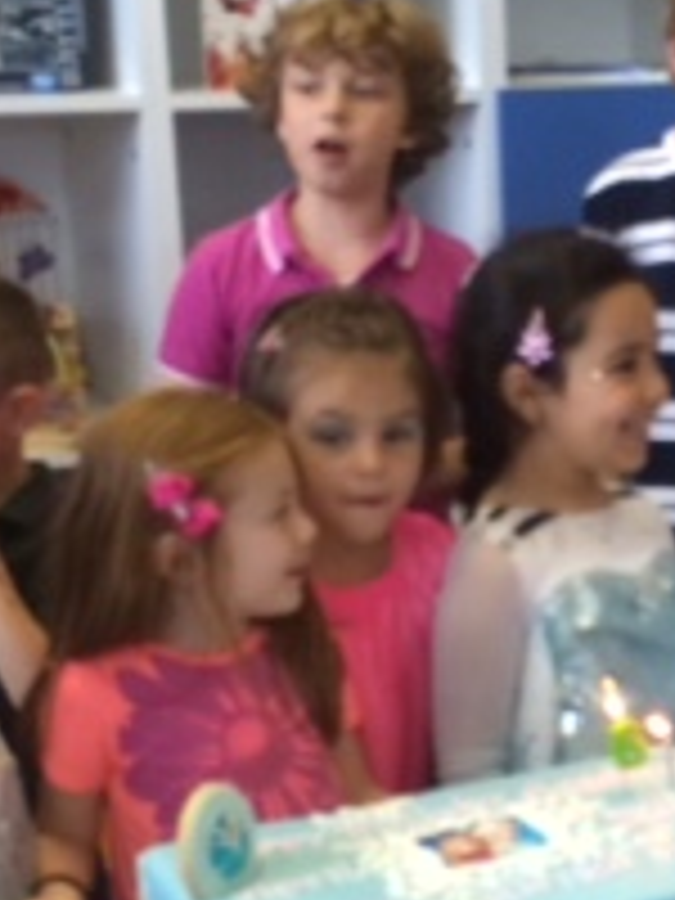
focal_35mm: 96
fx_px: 2496
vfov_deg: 20.3
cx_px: 742
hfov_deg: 15.0
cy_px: 652
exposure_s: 1/30
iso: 50
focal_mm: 4.12
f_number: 2.2
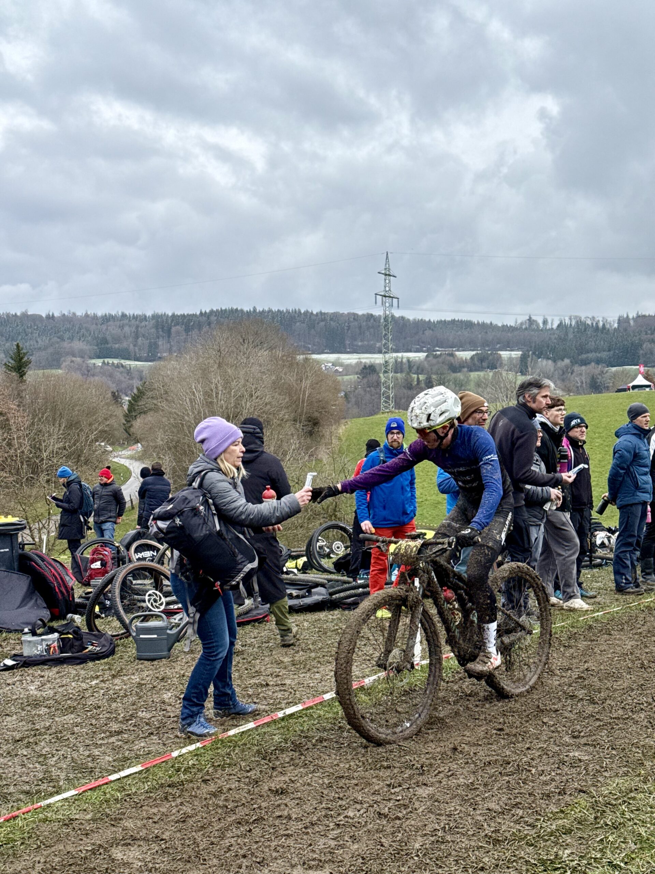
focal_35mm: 48
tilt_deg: -4.6
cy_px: 437
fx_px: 1211
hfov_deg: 30.3
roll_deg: +0.7
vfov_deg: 39.7
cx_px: 328
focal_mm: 6.76
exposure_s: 1/3534
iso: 64
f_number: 1.78
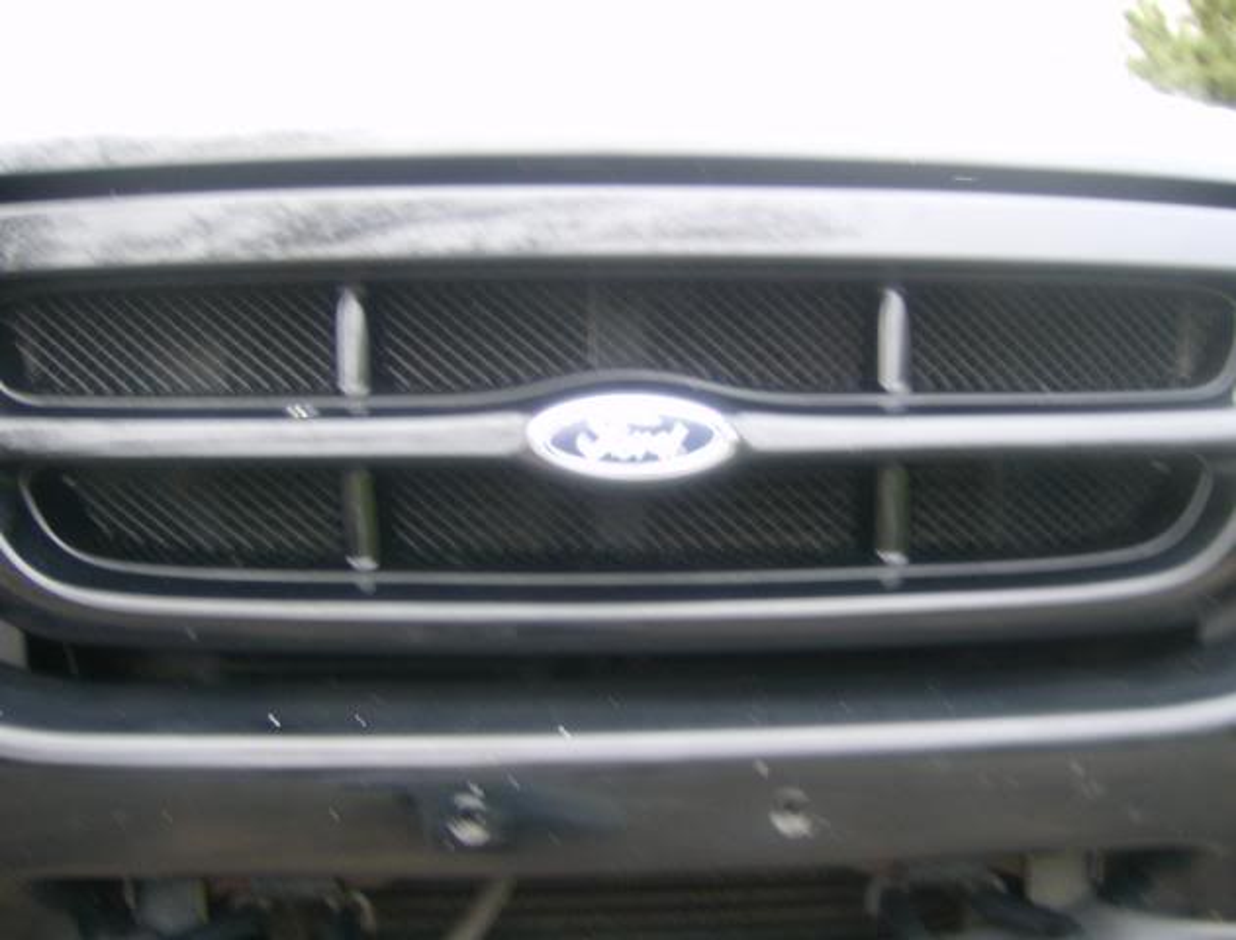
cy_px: 470
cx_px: 618
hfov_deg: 51.1
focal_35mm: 36
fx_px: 1292
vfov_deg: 40.0
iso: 200
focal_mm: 6
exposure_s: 1/14
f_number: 2.8
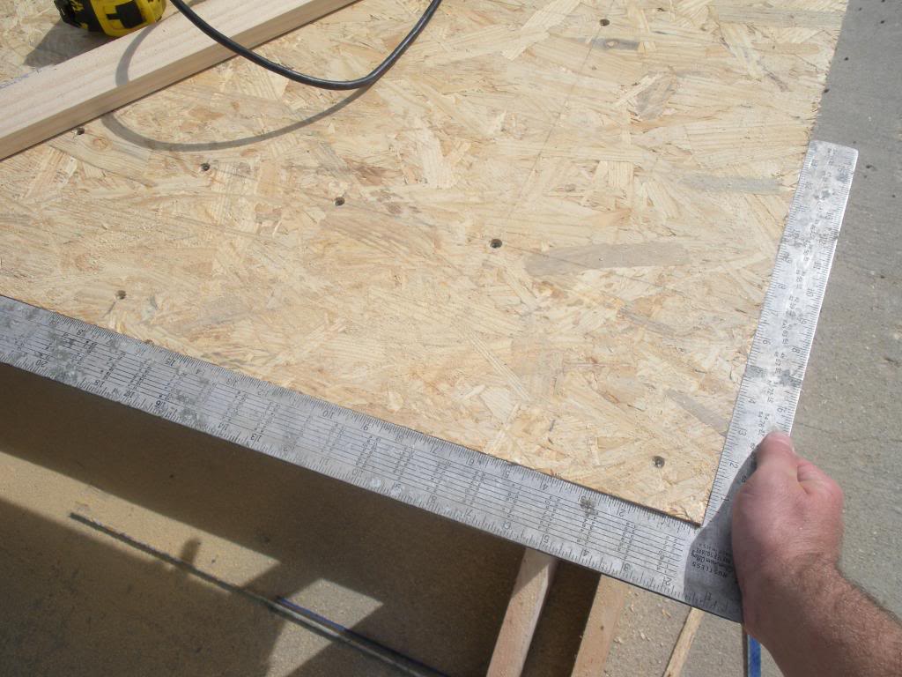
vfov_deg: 39.7
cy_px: 338
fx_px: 938
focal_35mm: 36
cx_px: 451
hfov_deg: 51.4
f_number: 5.6
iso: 64
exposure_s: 1/452
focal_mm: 6.3
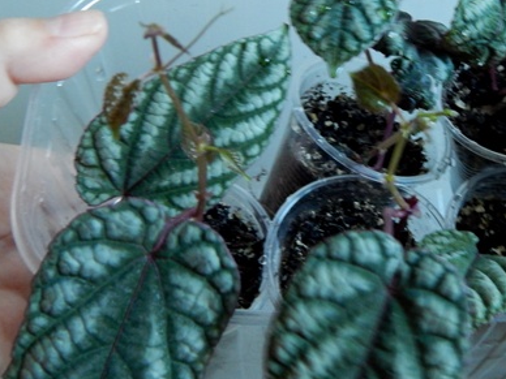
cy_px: 127
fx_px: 819
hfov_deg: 33.9
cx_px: 360
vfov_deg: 26.0
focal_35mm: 56
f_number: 3.2
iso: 400
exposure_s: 1/20
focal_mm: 5.6
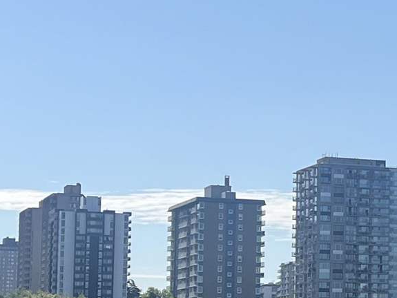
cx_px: 474
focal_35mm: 139
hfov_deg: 13.8
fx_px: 1594
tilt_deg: +4.0
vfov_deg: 10.6
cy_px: 220
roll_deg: -1.1
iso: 50
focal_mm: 5.7
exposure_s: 1/7463
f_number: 1.5
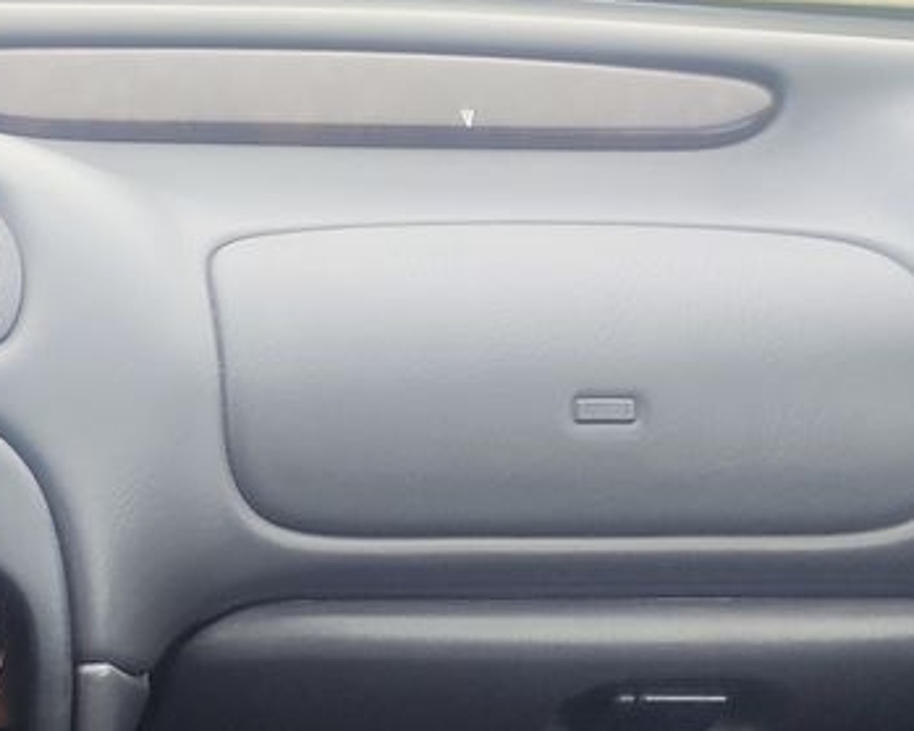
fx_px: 2272
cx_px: -474
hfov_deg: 19.6
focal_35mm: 84
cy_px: 912
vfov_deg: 17.3
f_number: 1.79
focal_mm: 4.71
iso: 253
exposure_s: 1/33
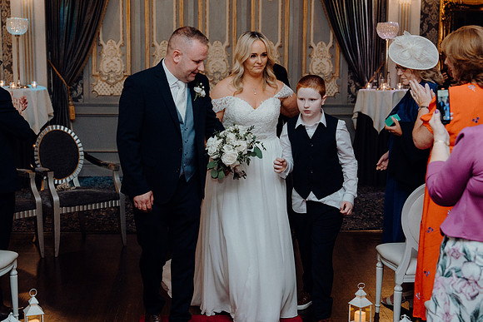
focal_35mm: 56
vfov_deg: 24.2
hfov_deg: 35.6
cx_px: 242
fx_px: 751
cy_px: 161
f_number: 3.5
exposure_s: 1/160
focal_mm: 56
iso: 2500
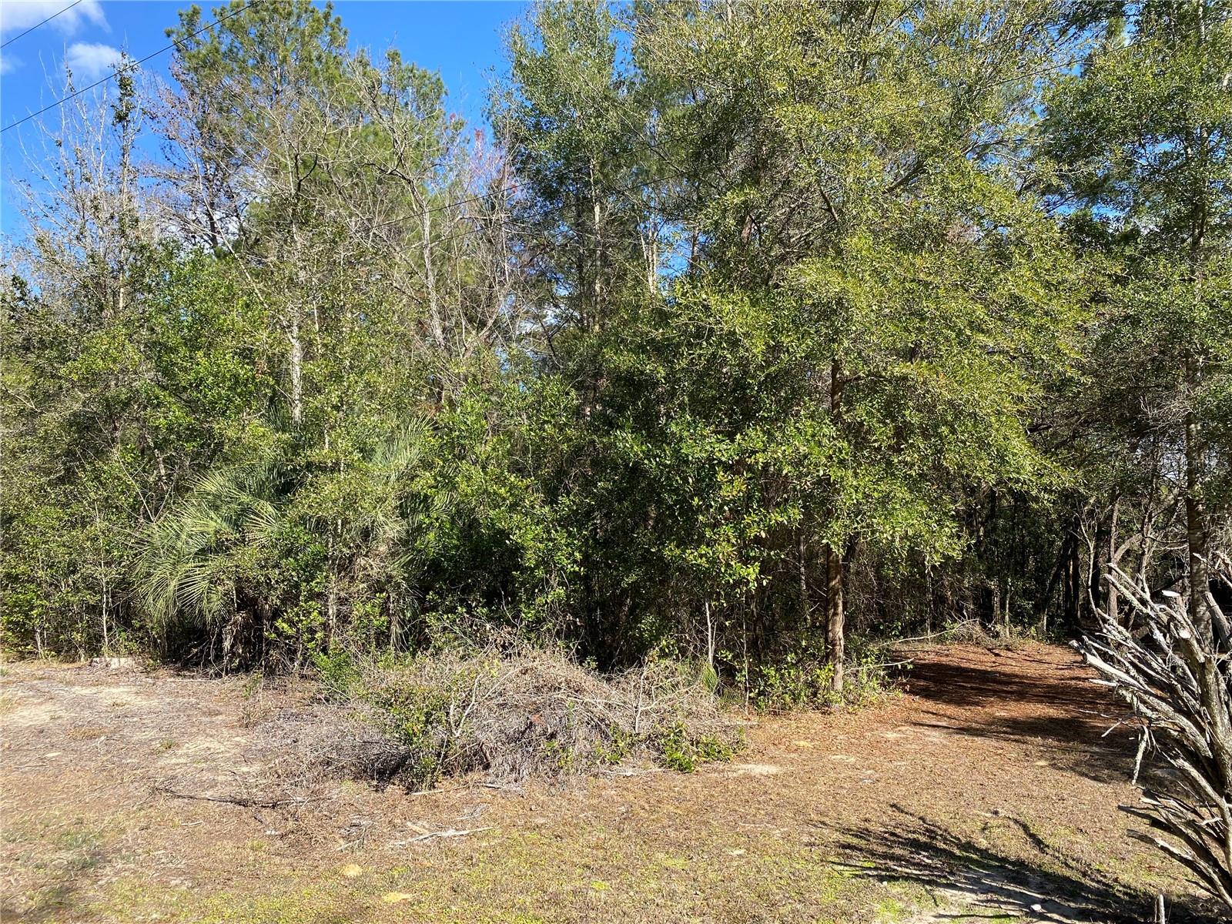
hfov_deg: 67.3
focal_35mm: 26
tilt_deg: +6.2
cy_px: 462
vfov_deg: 53.1
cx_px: 616
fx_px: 925
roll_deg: +0.1
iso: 32
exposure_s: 1/1135
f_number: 1.8
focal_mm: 4.25
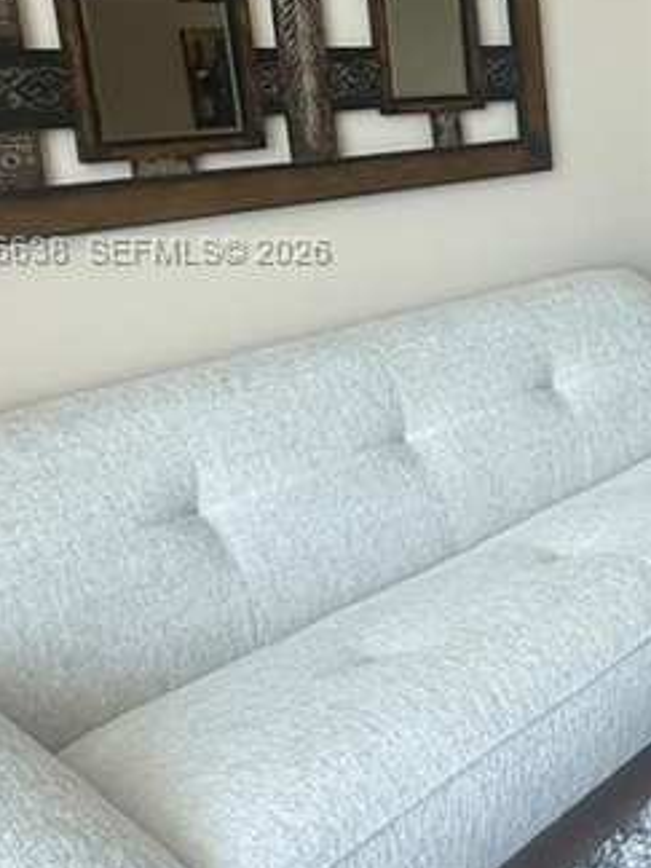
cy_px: 252
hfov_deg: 24.8
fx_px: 1153
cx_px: 959
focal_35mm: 46
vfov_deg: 40.4
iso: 80
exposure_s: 1/99
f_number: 2.2
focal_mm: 2.22
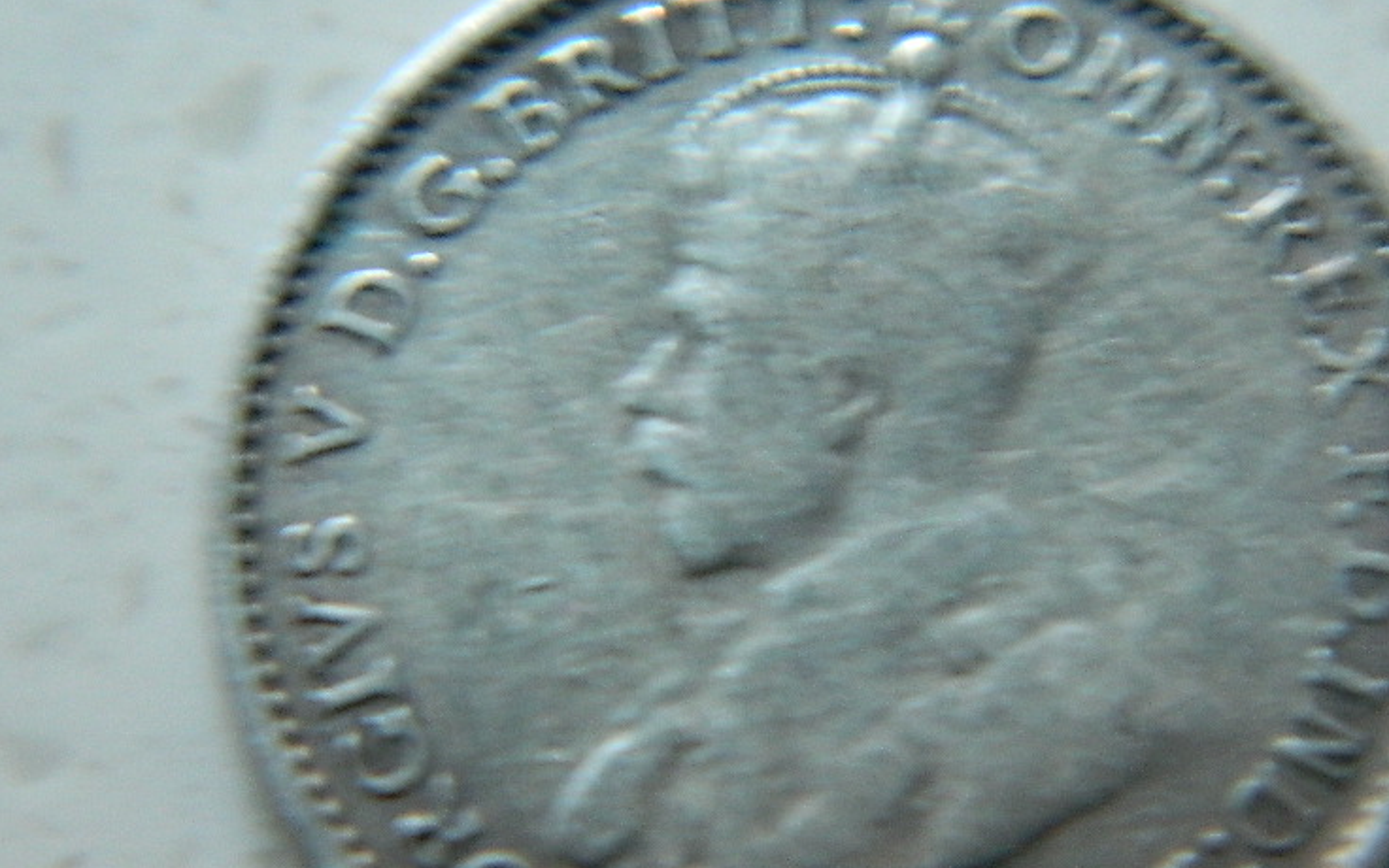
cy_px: 566
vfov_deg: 8.6
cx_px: 861
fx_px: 5754
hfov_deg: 13.8
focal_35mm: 152
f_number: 4.5
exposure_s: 1/13
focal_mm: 18.6
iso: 400
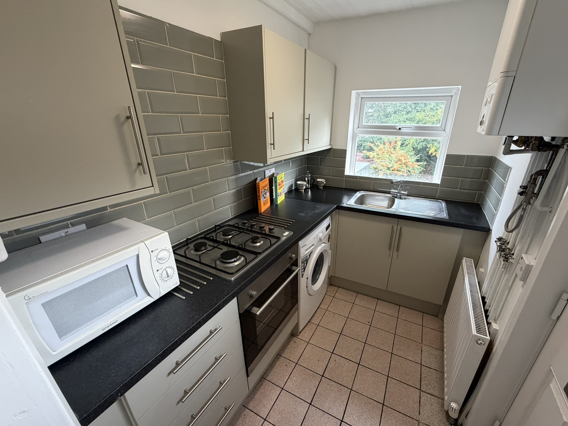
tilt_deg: -22.5
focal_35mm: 15
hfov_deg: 98.1
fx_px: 246
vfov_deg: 81.7
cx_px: 300
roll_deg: +0.3
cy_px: 220
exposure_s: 1/108
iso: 320
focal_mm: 2.22
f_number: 2.2
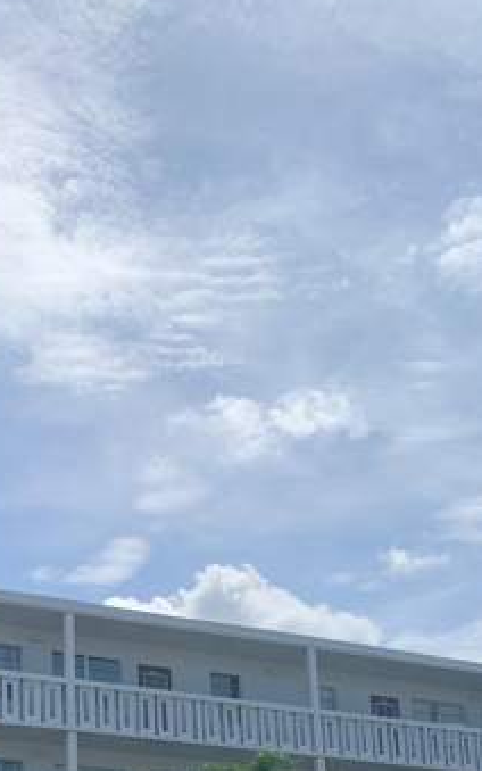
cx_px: 41
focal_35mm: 65
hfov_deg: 19.6
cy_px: 610
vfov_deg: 30.8
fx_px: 1366
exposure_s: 1/6061
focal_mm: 4.25
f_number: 1.8
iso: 25
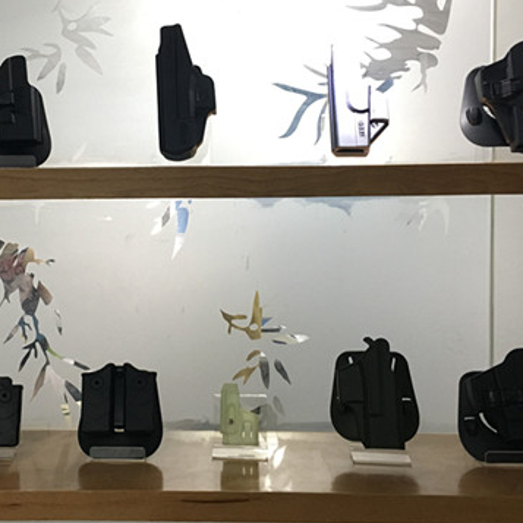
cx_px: 161
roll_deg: +1.3
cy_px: 221
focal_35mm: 46
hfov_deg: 36.3
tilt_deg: -1.7
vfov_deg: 36.7
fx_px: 786
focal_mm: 4.15
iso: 160
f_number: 2.2
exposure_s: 1/33
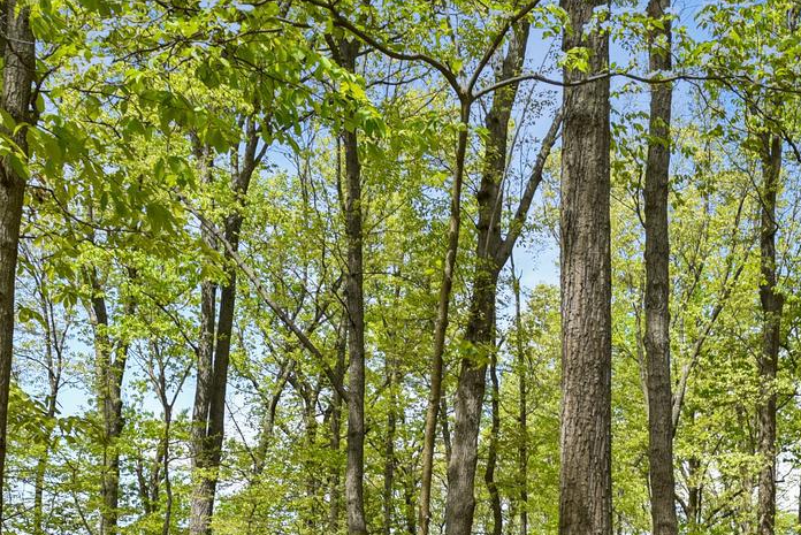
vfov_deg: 24.4
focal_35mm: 50
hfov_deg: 38.1
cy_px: 647
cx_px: 643
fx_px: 1113
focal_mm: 17
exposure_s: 1/160
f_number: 6.3
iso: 100
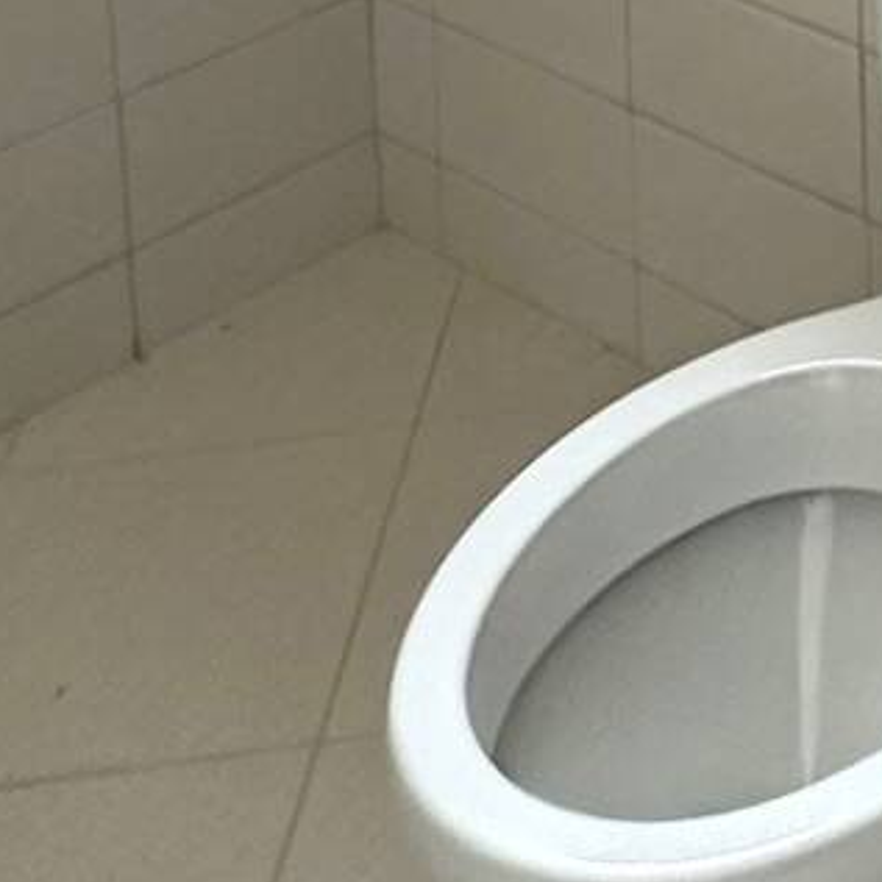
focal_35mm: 80
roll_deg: +0.2
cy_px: -876
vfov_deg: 16.5
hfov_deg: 19.5
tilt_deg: -4.4
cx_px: 1233
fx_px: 2306
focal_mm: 2.22
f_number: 2.2
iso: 320
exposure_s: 1/99
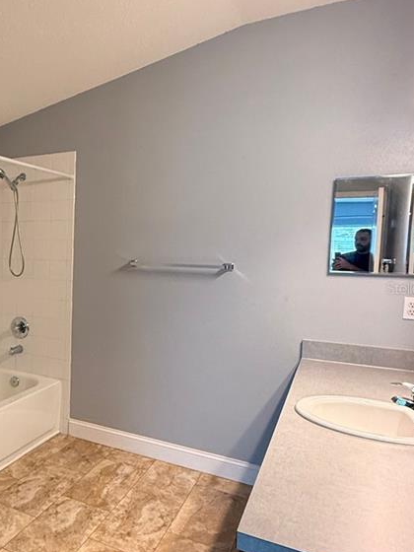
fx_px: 478
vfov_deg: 59.9
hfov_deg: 41.5
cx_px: 13
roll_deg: -1.2
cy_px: 288
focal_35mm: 30
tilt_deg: -4.3
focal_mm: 2.22
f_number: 2.2
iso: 320
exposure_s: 1/99
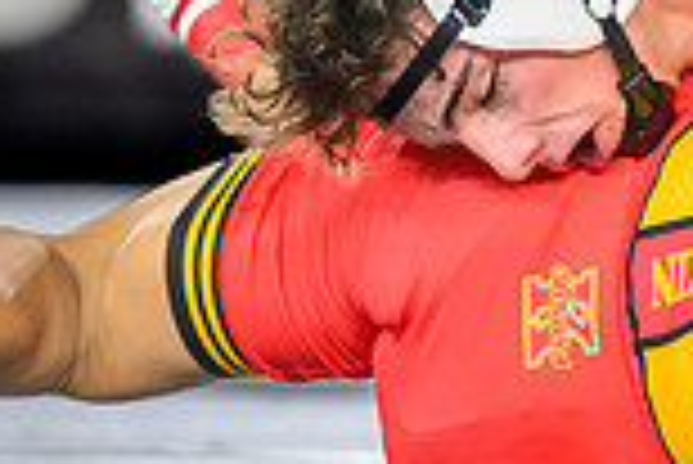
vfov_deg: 2.0
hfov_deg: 3.0
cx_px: 727
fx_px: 13198
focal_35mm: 685
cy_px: -116
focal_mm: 150
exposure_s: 1/1000
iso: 2500
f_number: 2.8
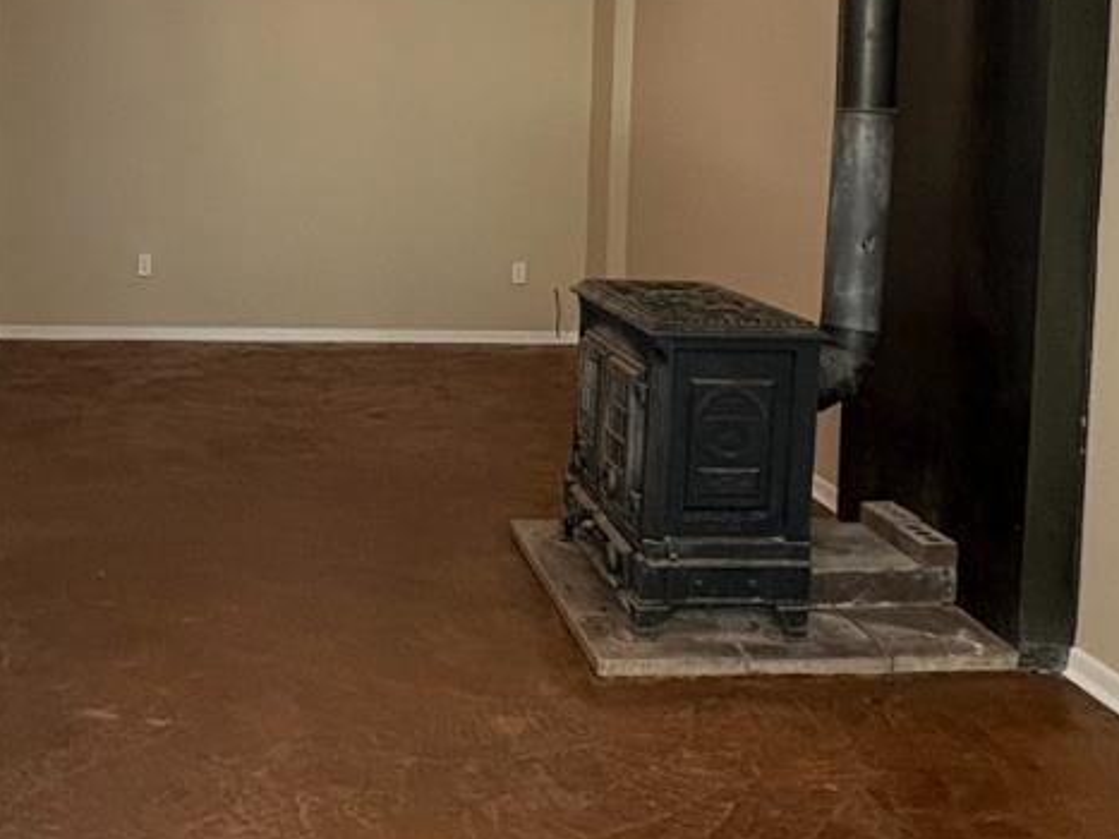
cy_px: 203
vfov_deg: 31.6
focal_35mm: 45
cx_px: 410
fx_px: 1454
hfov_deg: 41.7
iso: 400
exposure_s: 1/60
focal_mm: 2.22
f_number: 2.2
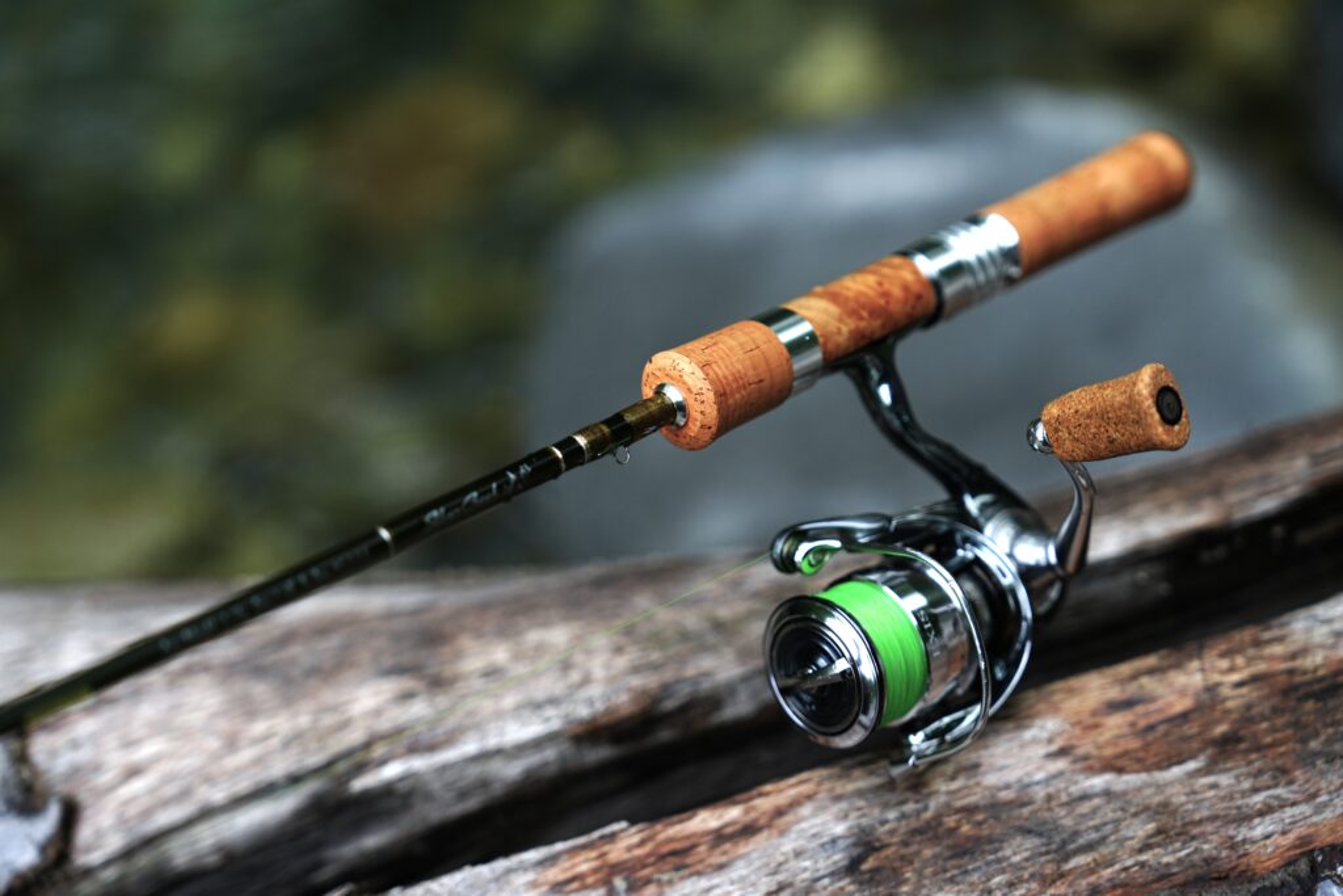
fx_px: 2164
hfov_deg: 34.5
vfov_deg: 23.4
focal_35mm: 58
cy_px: 448
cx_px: 672
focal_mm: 58
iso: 200
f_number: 2.8
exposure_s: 1/500
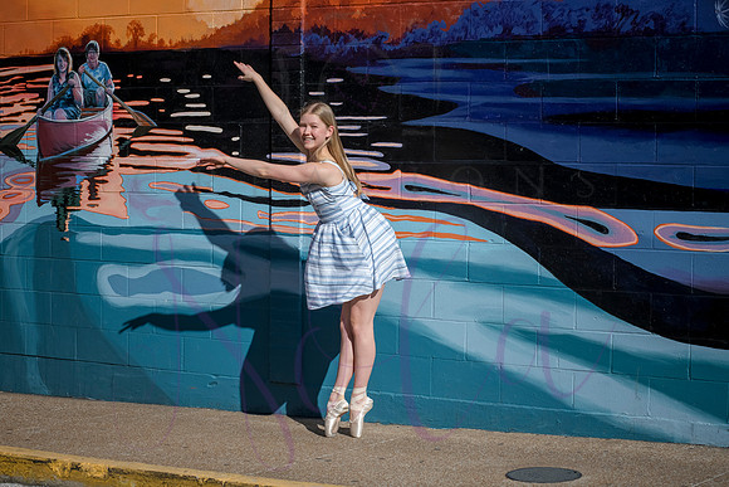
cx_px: 364
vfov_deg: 17.1
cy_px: 244
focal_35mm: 80
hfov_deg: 25.4
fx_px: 1620
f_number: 11
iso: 400
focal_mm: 80
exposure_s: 1/1000
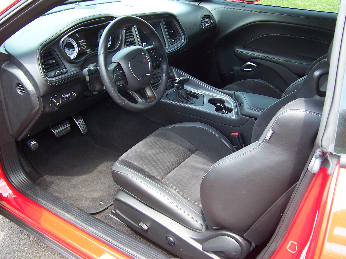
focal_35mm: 33
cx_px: 173
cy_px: 130
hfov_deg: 55.4
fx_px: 330
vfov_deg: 42.9
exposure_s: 1/30
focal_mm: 5.5
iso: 80
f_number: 3.4
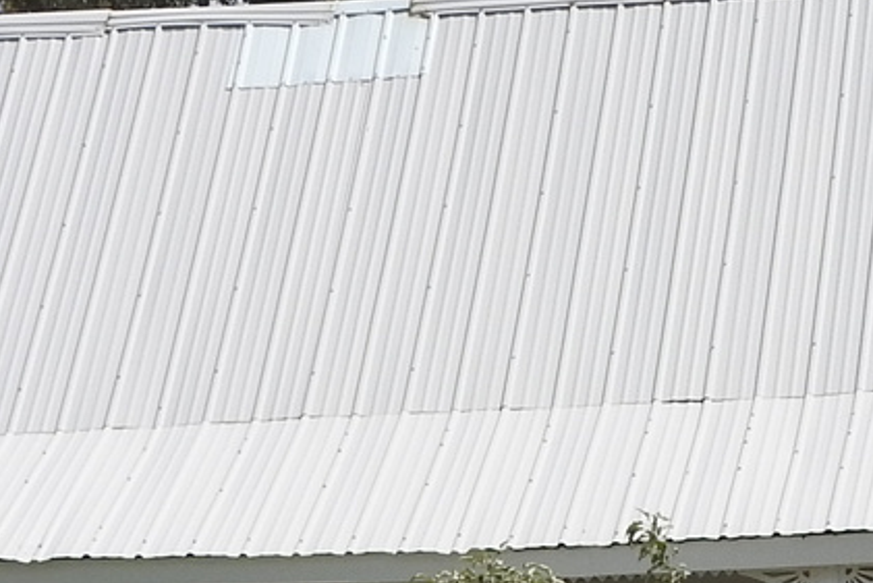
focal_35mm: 253
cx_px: 705
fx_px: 6137
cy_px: 554
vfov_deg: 5.4
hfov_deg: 8.1
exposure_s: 1/1600
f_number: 4
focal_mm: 9
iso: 100
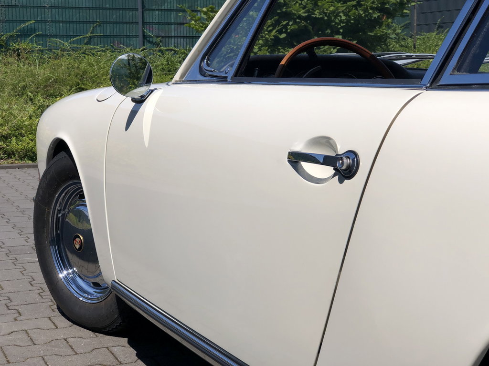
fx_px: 805
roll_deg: +1.1
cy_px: 183
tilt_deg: -7.8
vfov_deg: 25.7
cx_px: 244
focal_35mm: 57
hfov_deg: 33.8
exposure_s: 1/1919
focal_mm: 6.6
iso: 20
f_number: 2.8
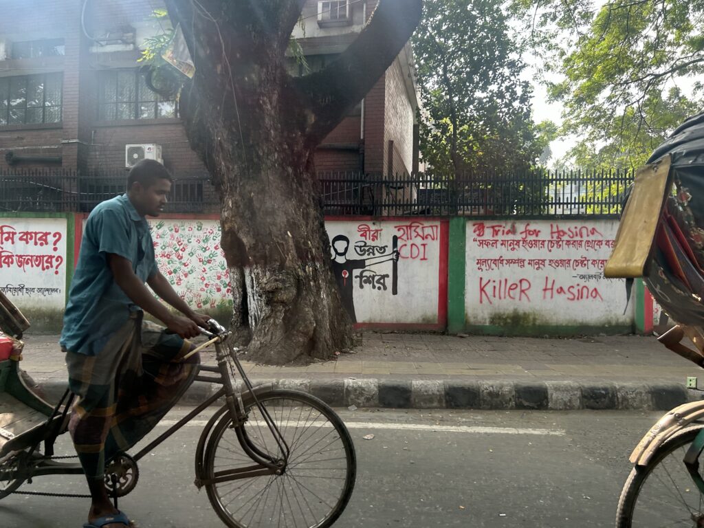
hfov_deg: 67.3
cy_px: 264
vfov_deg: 53.1
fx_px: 529
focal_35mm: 26
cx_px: 352
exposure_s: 1/194
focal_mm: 5.7
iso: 50
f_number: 1.5
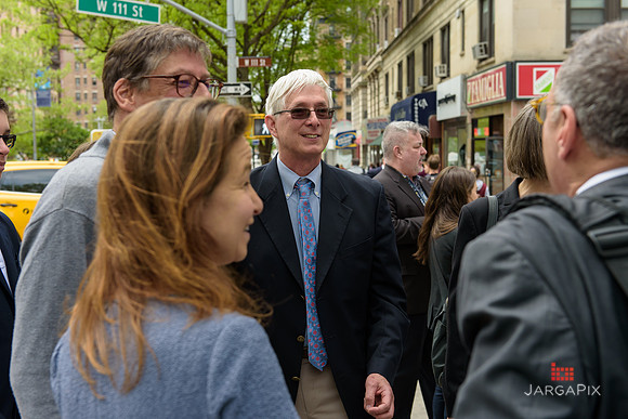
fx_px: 907
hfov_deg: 38.2
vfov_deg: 26.0
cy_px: 210
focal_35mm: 52
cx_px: 314
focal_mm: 52
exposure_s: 1/250
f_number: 5
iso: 200
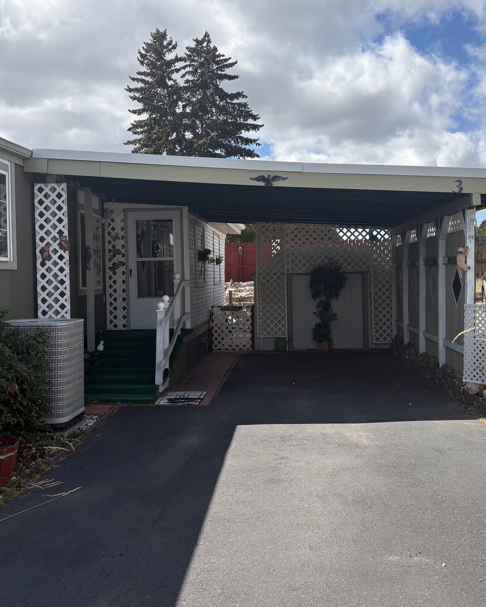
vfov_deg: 47.9
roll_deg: +1.0
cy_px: 291
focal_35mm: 38
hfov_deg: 39.2
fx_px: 683
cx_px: 244
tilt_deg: -0.8
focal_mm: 5.96
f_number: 1.6
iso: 50
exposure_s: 1/3279
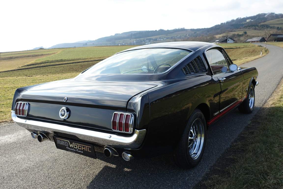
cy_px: 94
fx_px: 244
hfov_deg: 60.3
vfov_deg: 42.3
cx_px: 142
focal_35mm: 31
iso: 125
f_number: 4
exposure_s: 1/400
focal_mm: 11.45
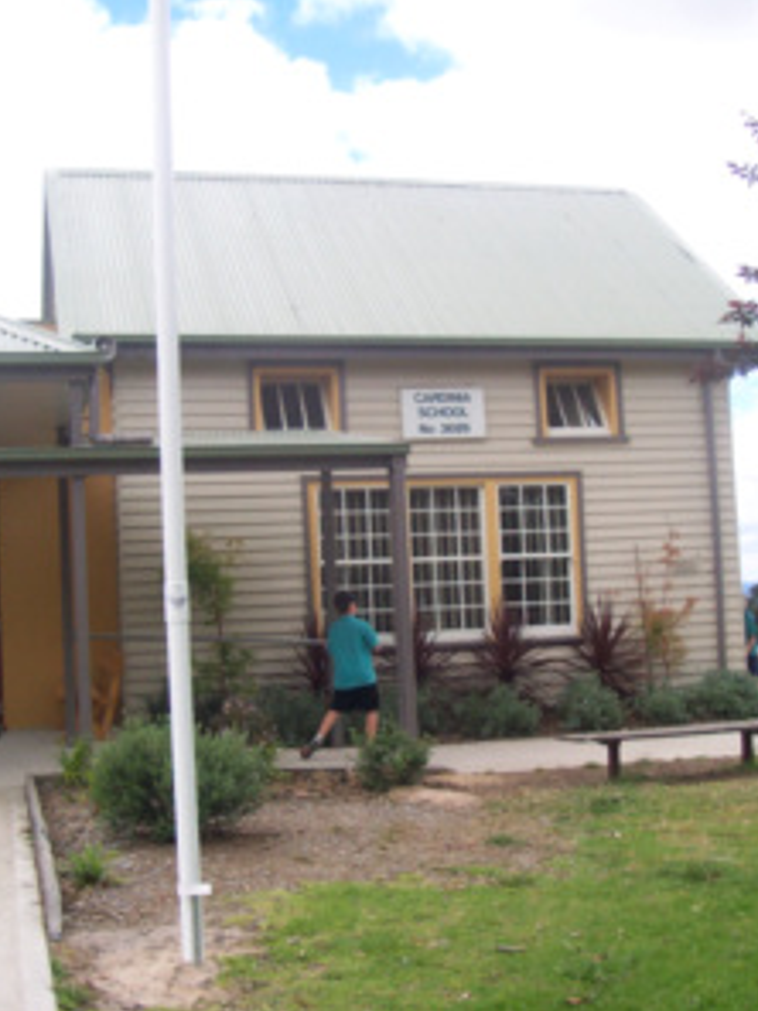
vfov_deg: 38.2
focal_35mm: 50
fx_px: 1460
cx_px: 417
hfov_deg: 29.1
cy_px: 506
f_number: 5.6
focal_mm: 5.6
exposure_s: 1/250
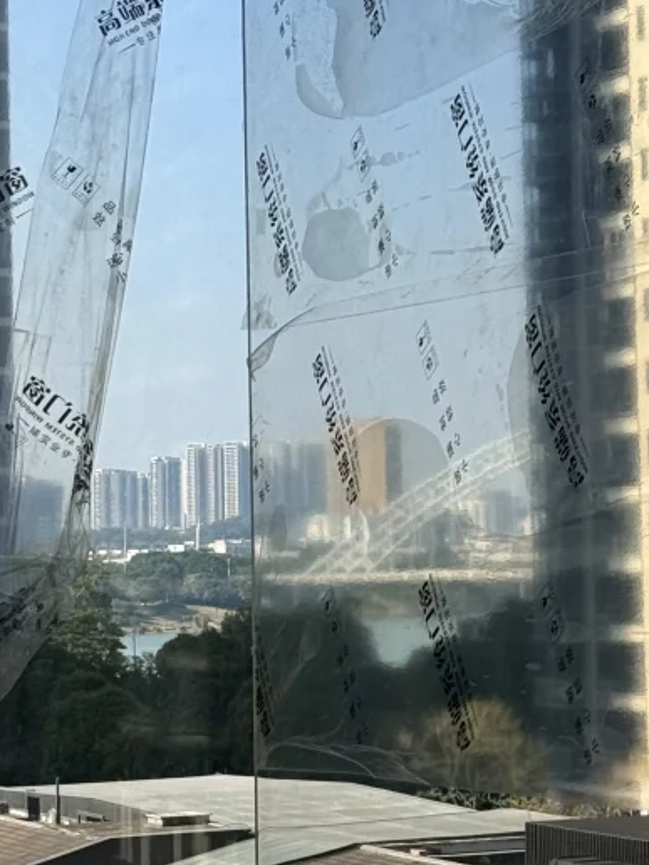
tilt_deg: +4.0
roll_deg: +0.5
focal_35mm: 134
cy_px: 277
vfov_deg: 14.7
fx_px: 3350
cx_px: 443
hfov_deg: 11.1
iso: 80
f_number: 1.78
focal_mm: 6.76
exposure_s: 1/4878
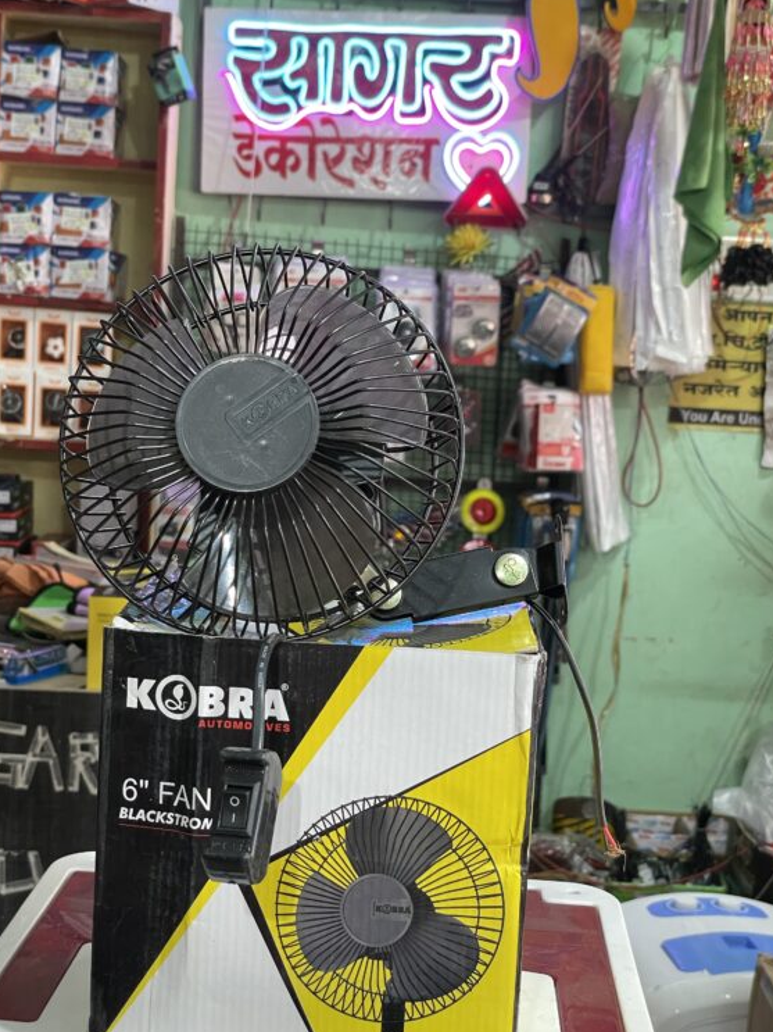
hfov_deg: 26.1
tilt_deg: -7.5
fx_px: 1668
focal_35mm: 56
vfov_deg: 34.3
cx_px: 365
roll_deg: -3.2
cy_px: 551
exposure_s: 1/50
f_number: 2
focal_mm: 6
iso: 320
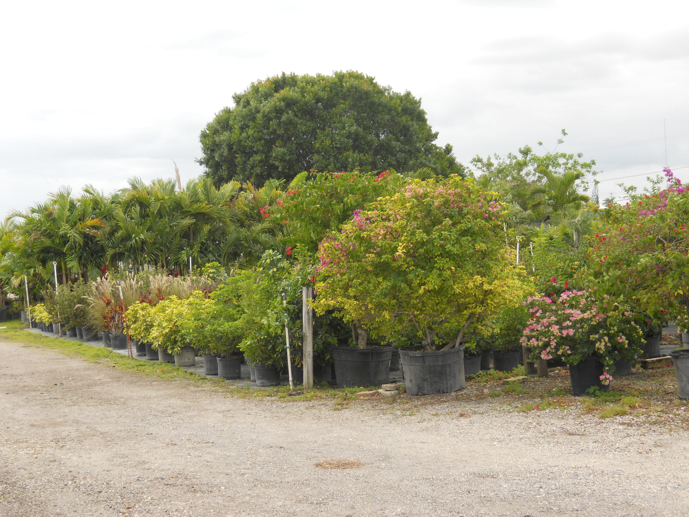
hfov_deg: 35.5
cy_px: 258
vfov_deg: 27.0
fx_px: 1075
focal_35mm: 54
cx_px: 344
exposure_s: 1/160
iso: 80
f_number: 3.7
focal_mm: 9.6
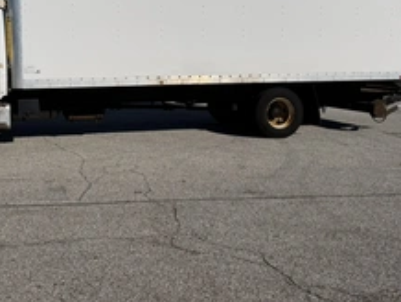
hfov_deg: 42.2
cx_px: 127
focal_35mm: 44
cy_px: 76
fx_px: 510
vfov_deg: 32.3
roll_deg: -0.5
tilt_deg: -2.8
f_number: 1.78
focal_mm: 6.76
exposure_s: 1/17544
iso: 80
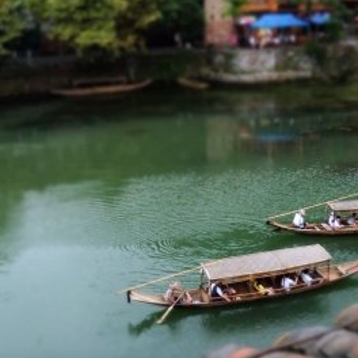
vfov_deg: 29.0
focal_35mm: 59
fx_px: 690
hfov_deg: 28.9
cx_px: 117
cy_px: 157
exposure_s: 1/400
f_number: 3.6
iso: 80
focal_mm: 6.4
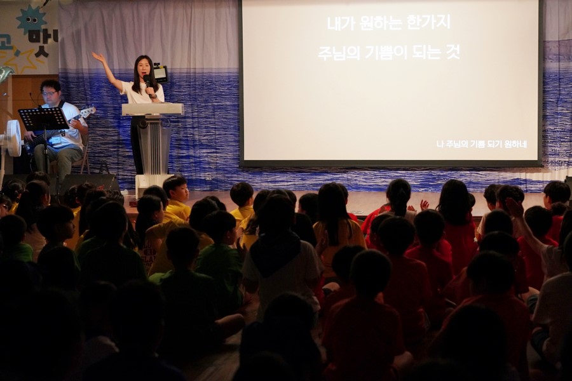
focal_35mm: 70
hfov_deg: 28.8
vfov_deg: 19.5
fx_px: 1112
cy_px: 190
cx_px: 286
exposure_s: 1/160
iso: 6400
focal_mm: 70
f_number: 4
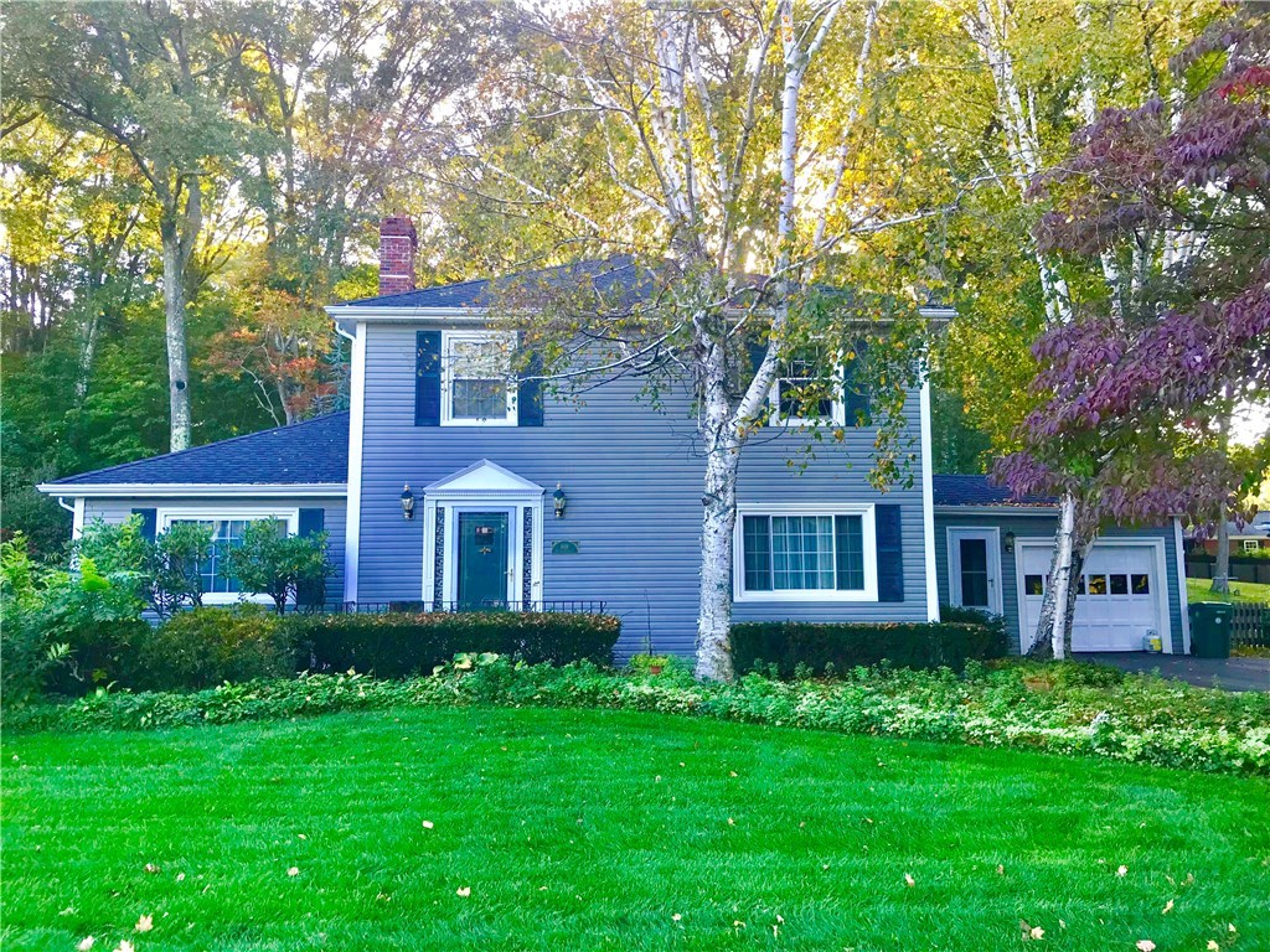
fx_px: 1027
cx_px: 635
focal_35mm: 28
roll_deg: +0.2
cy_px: 476
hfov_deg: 63.4
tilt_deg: +5.8
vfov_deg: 49.7
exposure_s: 1/120
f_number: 1.8
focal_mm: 3.99
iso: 32
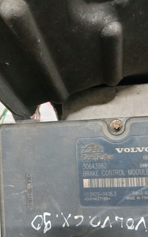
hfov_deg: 38.1
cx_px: 94
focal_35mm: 33
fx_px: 213
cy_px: 123
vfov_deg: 58.1
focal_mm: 4
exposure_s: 1/20
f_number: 1.8
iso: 800
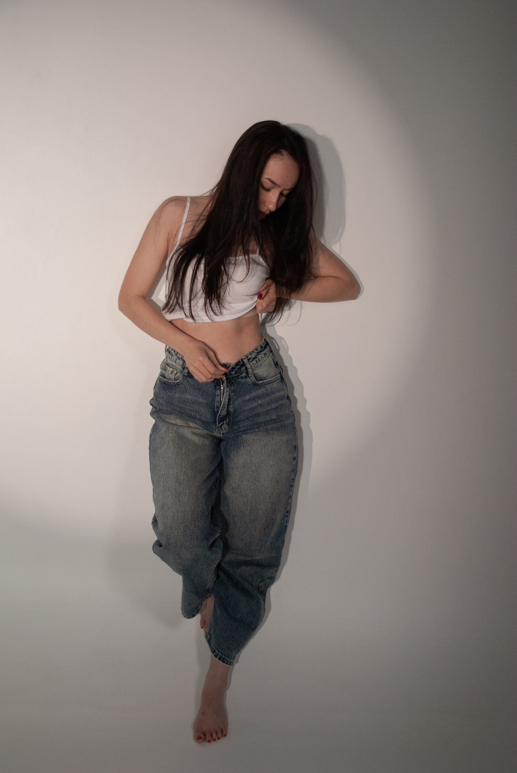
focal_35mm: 48
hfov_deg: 28.2
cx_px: 258
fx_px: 1031
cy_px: 386
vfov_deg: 41.1
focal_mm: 32
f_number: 4.8
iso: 400
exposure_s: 1/250
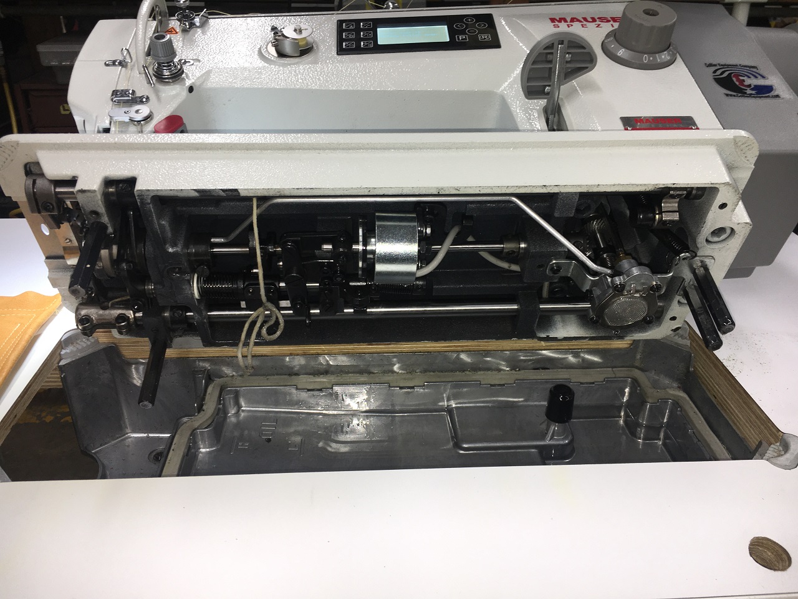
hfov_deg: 61.7
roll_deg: +0.0
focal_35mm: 29
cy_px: 300
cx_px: 399
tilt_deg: -25.0
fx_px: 669
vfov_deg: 48.2
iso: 25
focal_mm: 4.15
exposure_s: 1/44
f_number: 2.2
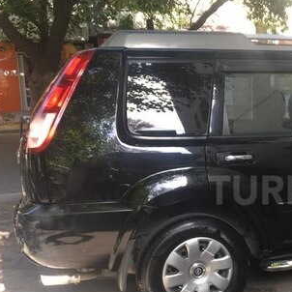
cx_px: 307
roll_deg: -0.8
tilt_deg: -12.0
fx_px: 534
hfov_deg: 28.3
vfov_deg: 30.4
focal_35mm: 56
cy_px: 190
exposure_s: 1/100
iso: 32
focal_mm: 4.15
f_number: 2.2
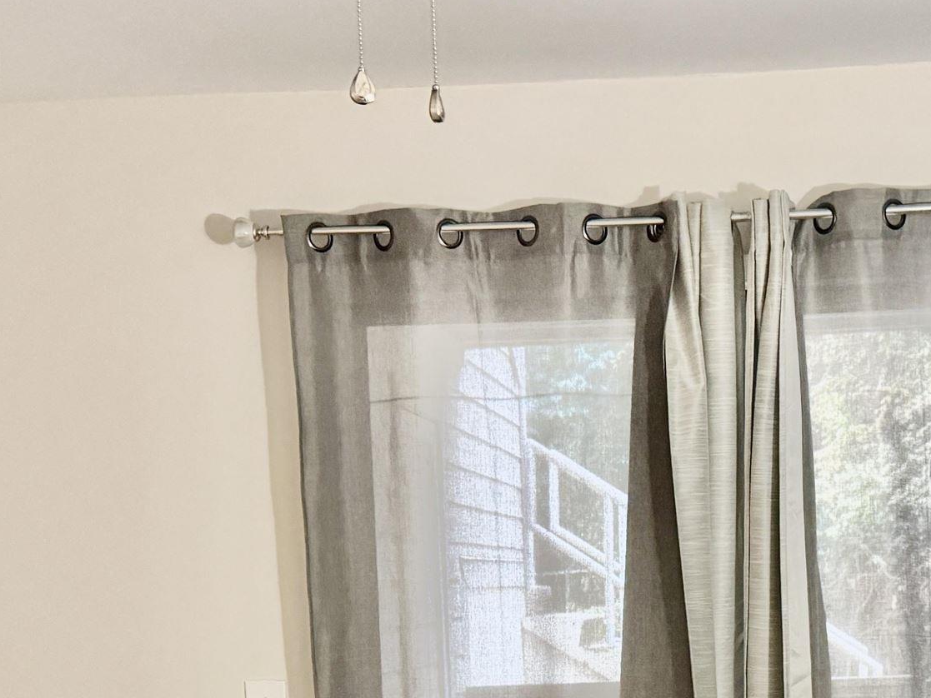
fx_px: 1775
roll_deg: +0.9
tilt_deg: -6.4
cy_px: 778
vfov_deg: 21.1
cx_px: 663
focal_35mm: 66
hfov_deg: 29.1
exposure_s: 1/40
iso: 800
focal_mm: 6.76
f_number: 1.78
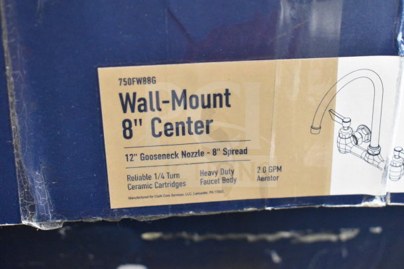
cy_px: 134
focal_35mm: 57
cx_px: 202
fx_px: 640
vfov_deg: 23.8
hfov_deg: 35.0
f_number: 4.8
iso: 6400
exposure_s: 1/60
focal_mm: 38
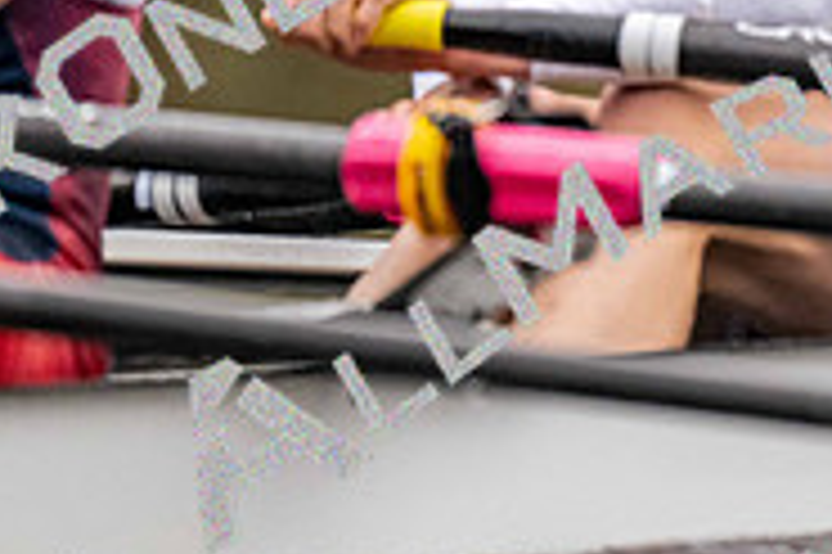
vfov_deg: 0.7
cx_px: 1102
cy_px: -142
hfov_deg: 1.1
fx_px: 43432
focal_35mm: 1881
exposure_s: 1/2500
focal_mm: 600
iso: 3200
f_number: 4
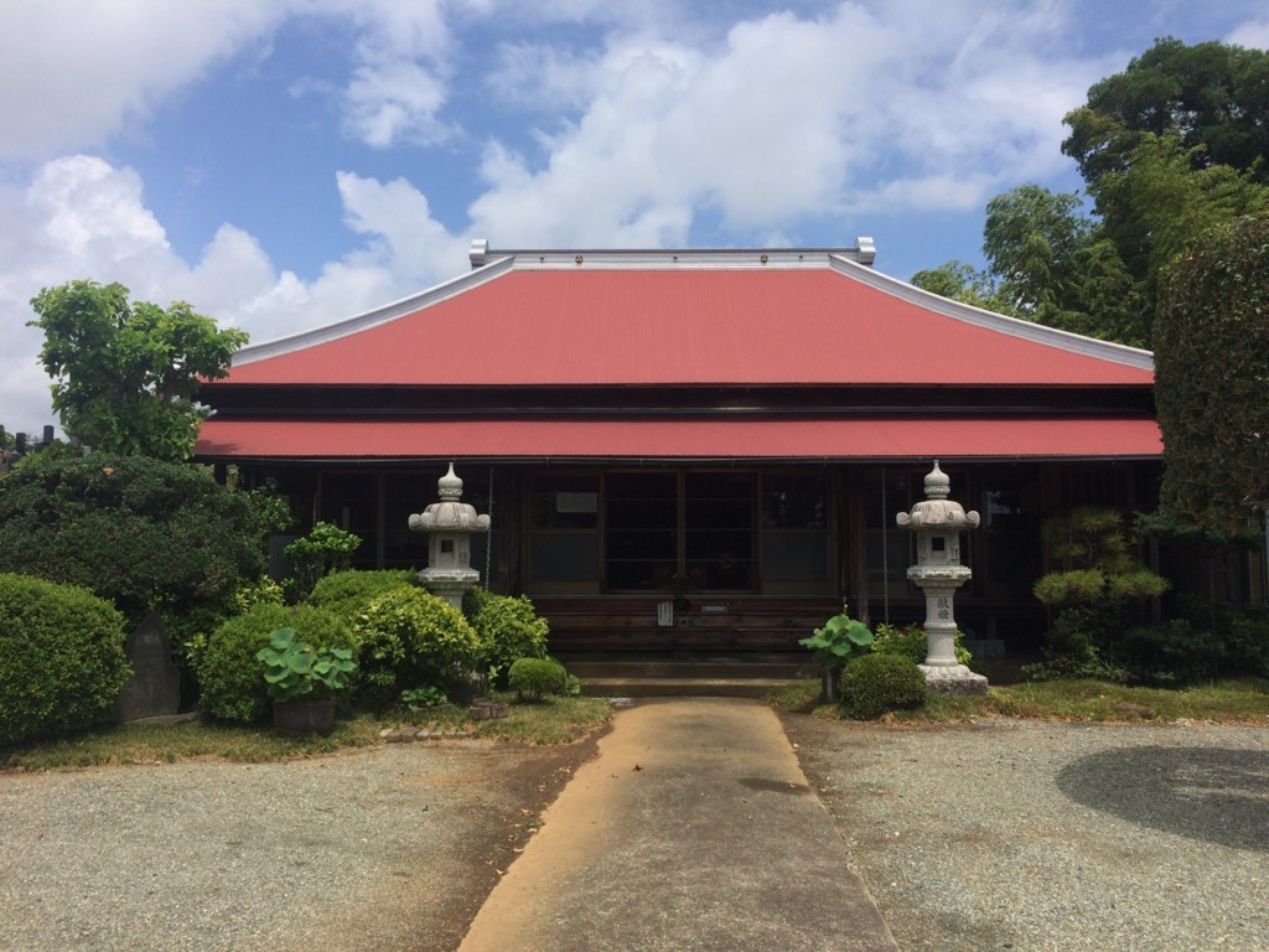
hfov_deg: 61.7
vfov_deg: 48.2
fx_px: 1063
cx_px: 634
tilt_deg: +1.1
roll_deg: +0.8
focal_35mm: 29
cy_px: 476
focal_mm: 4.15
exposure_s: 1/2740
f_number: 2.2
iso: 32
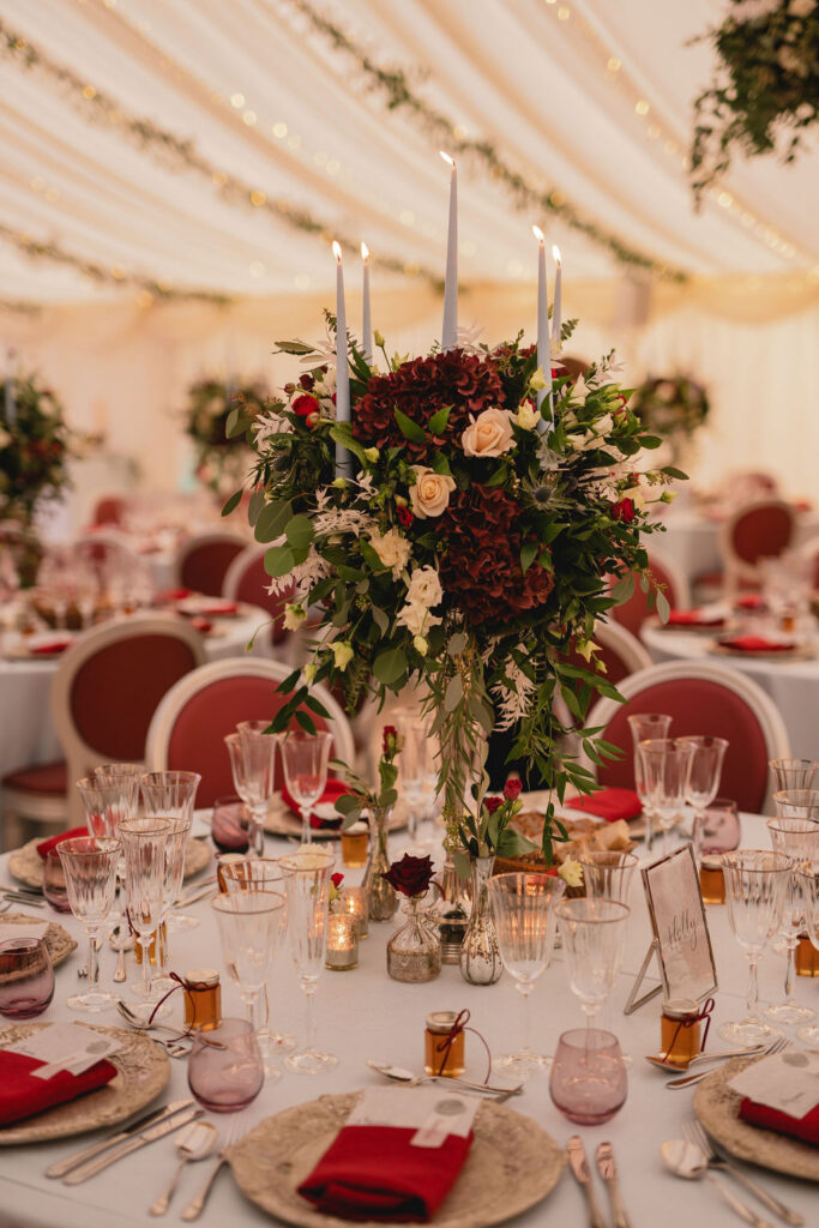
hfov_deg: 27.0
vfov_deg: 39.6
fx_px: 1706
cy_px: 614
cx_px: 410
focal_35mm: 50
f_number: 1.8
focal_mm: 50
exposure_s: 1/200
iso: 200
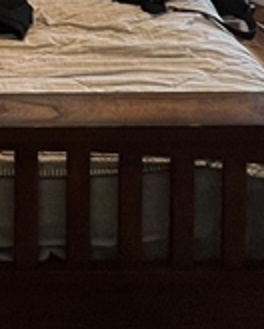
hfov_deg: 23.4
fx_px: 576
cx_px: -60
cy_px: -271
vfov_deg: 21.0
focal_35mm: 59
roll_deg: -0.8
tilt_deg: -1.9
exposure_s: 1/60
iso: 320
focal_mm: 1.57
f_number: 1.8
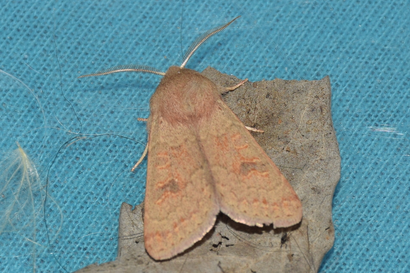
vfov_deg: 6.5
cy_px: 136
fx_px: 2391
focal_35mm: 210
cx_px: 205
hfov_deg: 9.8
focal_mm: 140
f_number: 11
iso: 100
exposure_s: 1/160
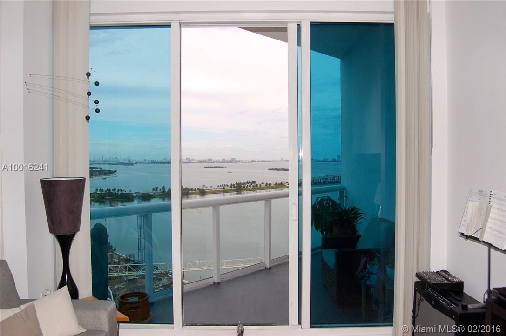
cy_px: 168
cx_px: 253
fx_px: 379
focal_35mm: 27
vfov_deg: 47.8
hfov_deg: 67.4
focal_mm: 18
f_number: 6.3
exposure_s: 1/500
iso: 200
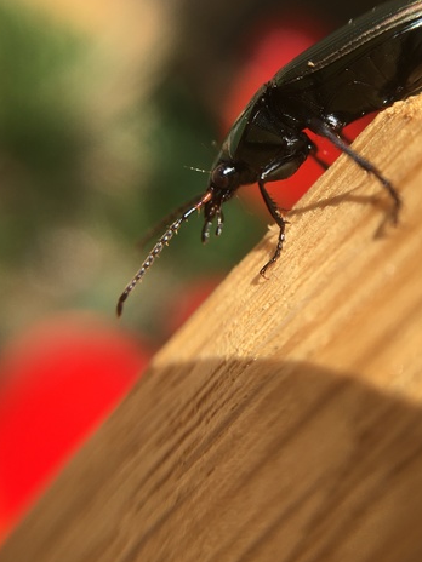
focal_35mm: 40
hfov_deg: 35.9
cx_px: 239
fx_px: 650
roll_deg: -41.9
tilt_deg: -20.6
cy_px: 210
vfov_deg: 46.4
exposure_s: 1/561
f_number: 2.2
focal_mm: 4.15
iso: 25
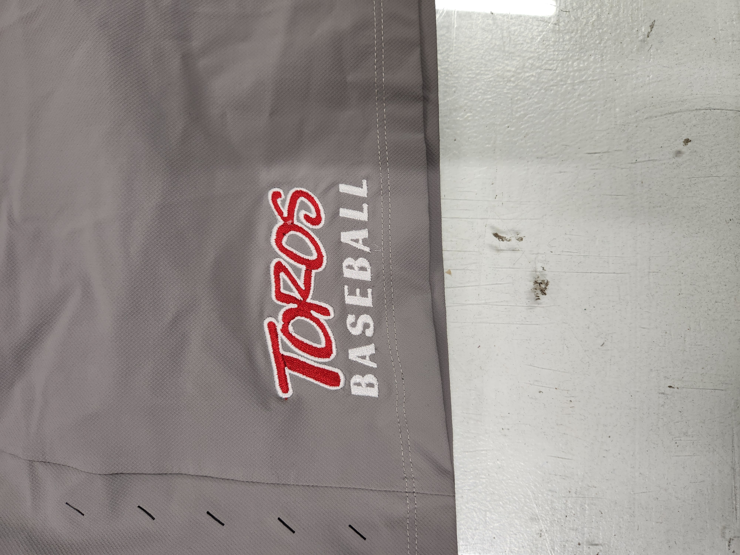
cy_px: 278
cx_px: 370
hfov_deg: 73.9
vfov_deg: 58.9
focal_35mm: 23
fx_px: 492
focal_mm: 5.4
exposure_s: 1/120
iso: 125
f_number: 1.8
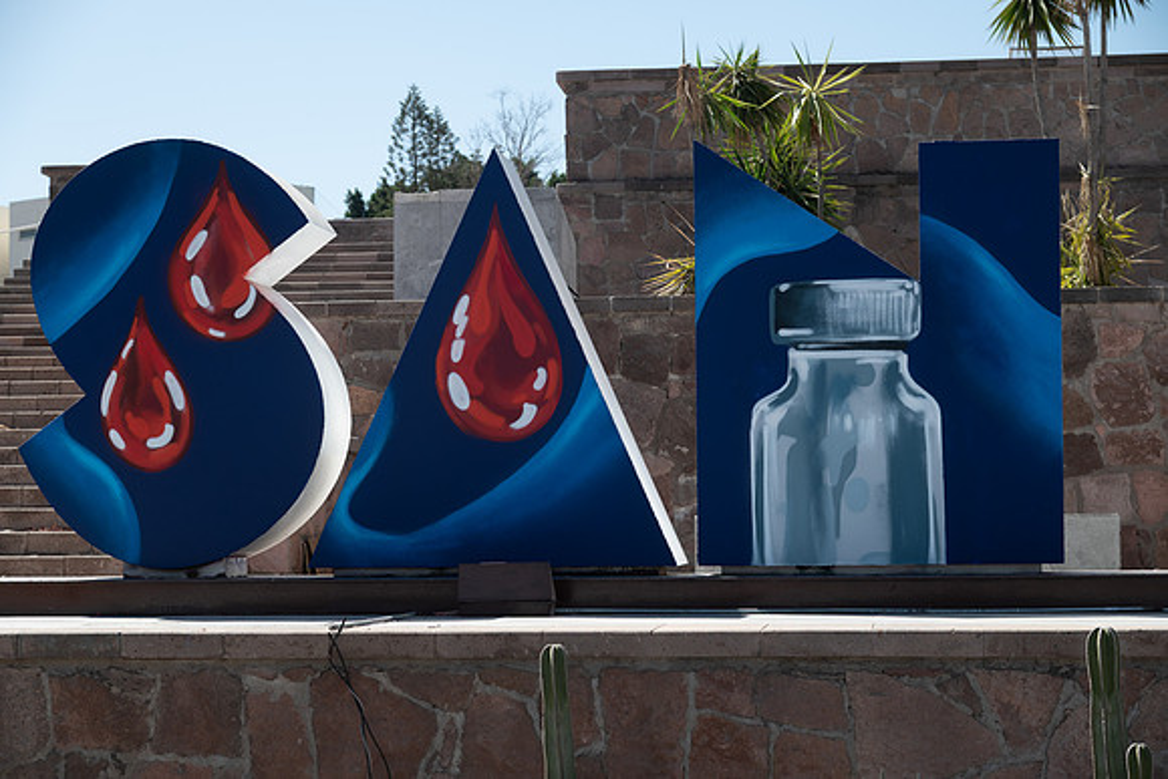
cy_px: 390
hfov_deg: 26.0
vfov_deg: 17.5
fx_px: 2531
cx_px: 584
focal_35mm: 78
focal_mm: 78
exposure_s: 1/400
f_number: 7.1
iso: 100
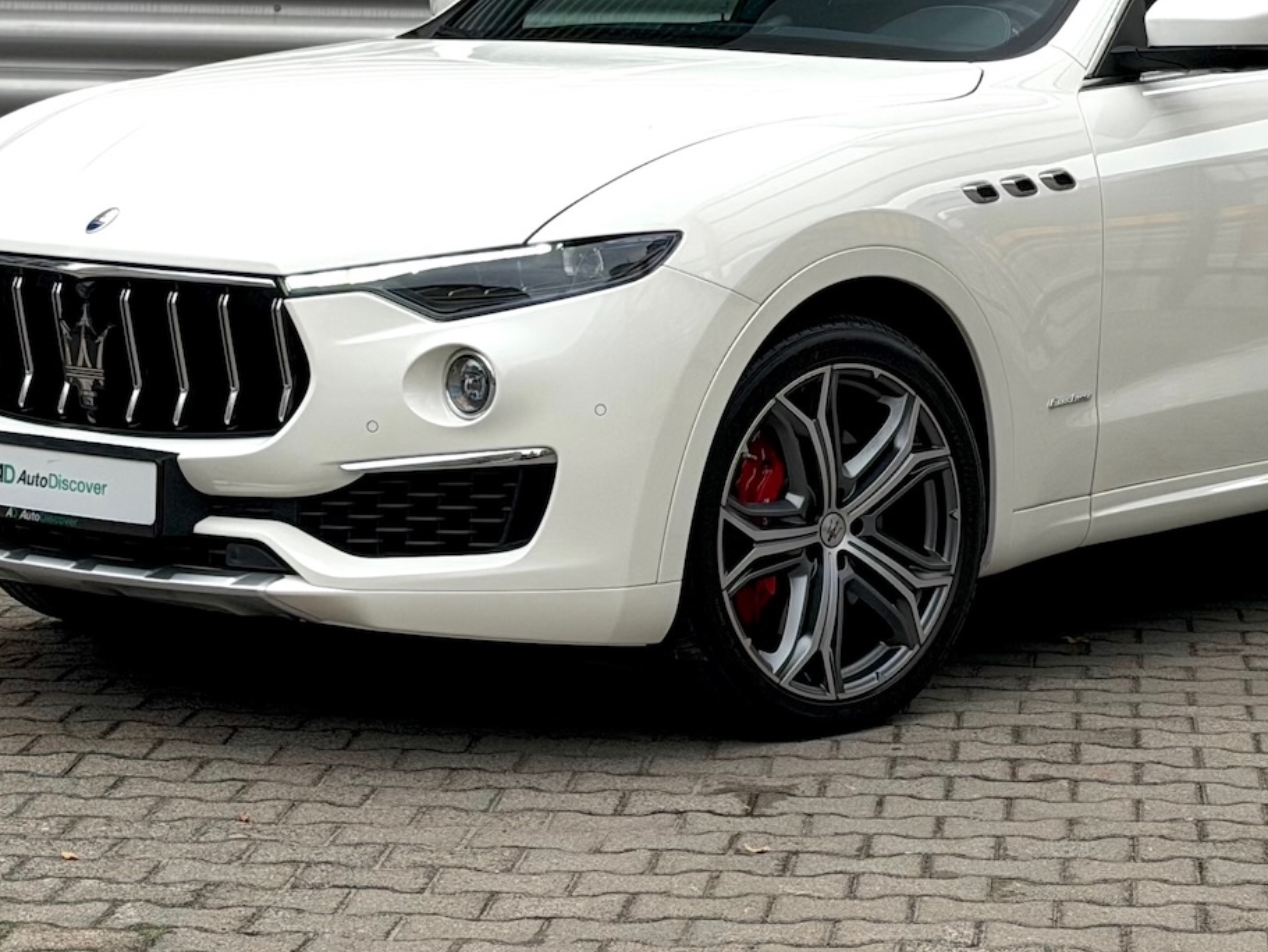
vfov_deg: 18.5
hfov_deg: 24.6
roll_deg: -0.8
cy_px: 208
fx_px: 2895
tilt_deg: -1.4
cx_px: 817
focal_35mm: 79
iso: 64
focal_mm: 6.76
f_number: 1.78
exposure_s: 1/415
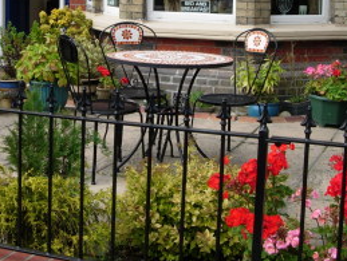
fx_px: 753
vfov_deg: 19.4
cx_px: 150
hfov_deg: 25.9
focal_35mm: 75
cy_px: 37
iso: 64
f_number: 4.8
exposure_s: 1/373
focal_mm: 7.8
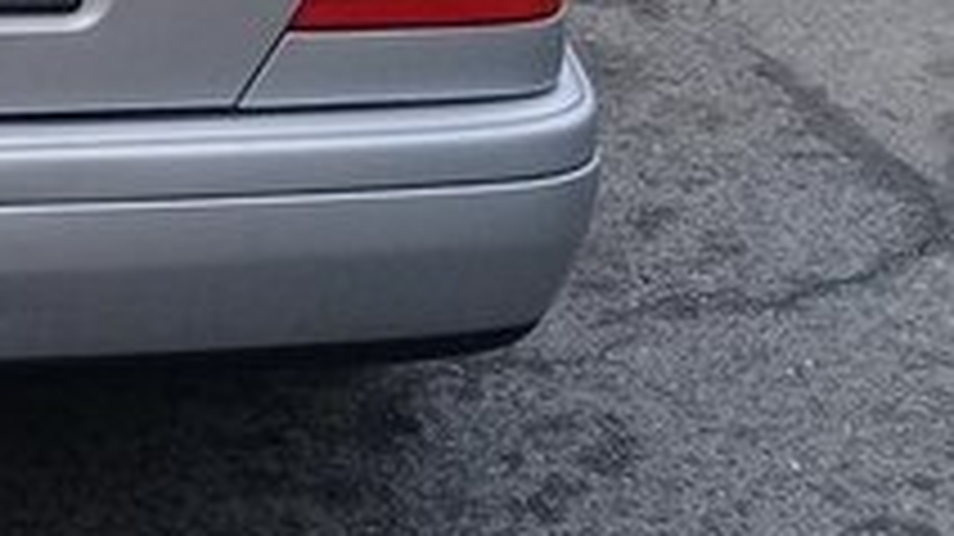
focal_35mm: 105
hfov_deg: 19.1
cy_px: -345
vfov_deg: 10.9
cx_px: -216
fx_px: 2655
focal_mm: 3.3
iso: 50
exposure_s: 1/370
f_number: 2.2
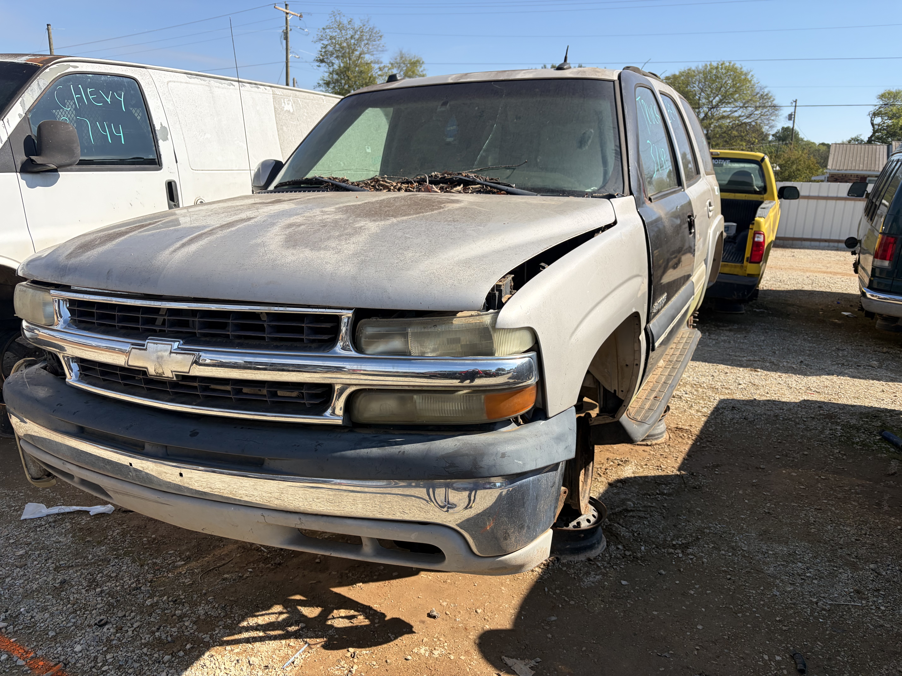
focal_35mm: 26
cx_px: 451
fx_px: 677
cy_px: 338
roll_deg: -2.2
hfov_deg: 67.3
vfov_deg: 53.1
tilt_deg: -10.7
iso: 50
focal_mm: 5.96
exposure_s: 1/3279
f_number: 1.6
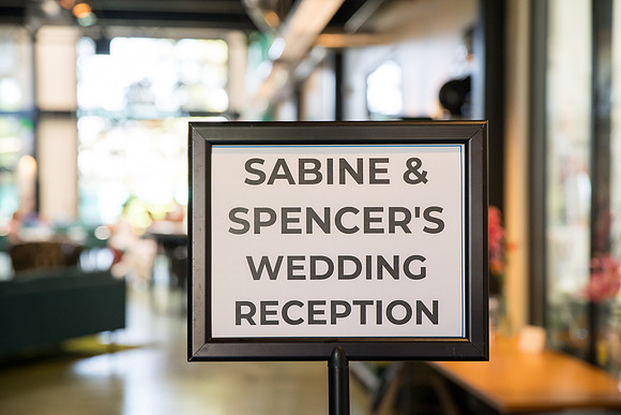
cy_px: 208
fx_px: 1139
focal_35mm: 66
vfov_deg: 20.6
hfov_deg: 30.5
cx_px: 310
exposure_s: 1/100
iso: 800
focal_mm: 66
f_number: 4
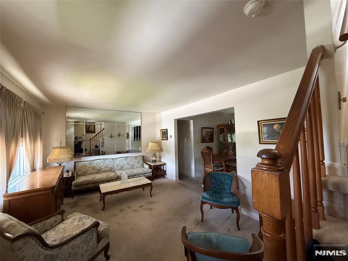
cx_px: 174
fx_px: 141
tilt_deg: +2.1
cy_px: 130
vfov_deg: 85.7
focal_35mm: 14
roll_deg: +1.6
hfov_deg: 102.1
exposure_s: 1/61
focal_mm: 2.22
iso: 400
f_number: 2.2
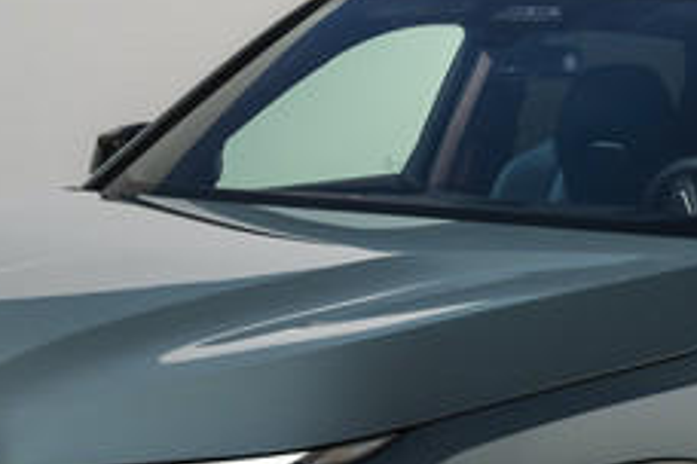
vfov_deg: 8.7
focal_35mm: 158
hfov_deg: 13.0
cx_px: 367
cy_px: 272
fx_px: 3059
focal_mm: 30
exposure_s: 1/200
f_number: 5.6
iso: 100
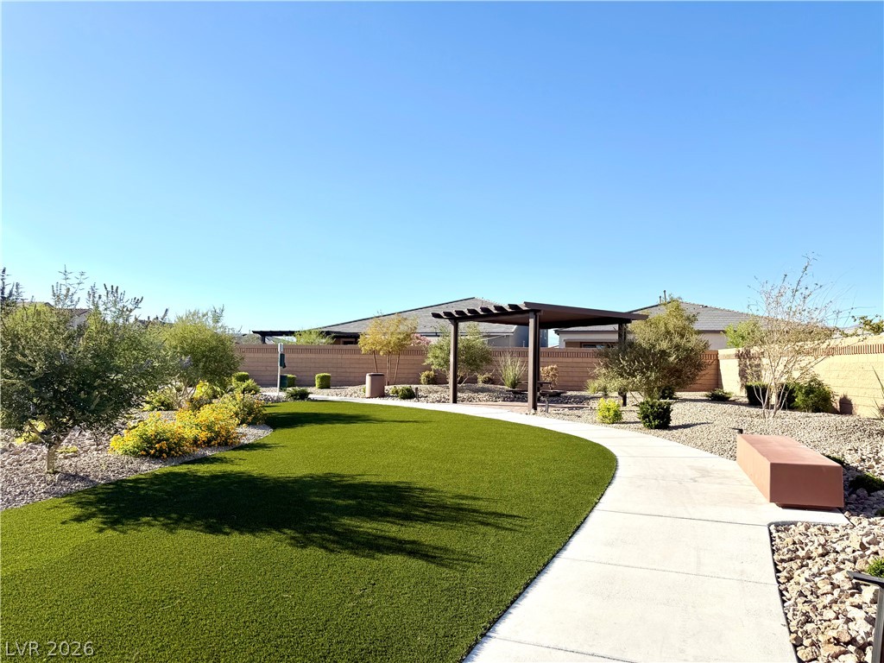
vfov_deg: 56.8
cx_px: 442
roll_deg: -1.0
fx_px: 613
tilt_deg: +2.5
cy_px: 332
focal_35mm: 24
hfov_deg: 71.6
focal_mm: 6.76
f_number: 1.78
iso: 80
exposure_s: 1/4673
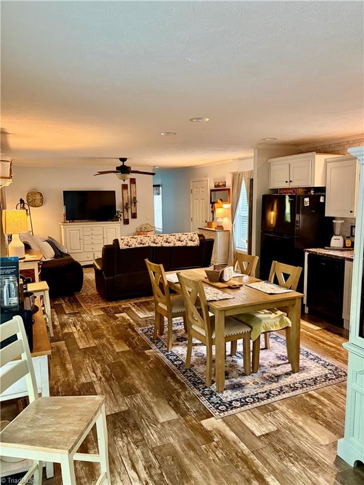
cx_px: 182
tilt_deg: -6.2
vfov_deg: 67.3
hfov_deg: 53.1
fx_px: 365
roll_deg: +0.1
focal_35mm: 26
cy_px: 242
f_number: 1.6
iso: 400
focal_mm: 5.96
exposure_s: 1/40
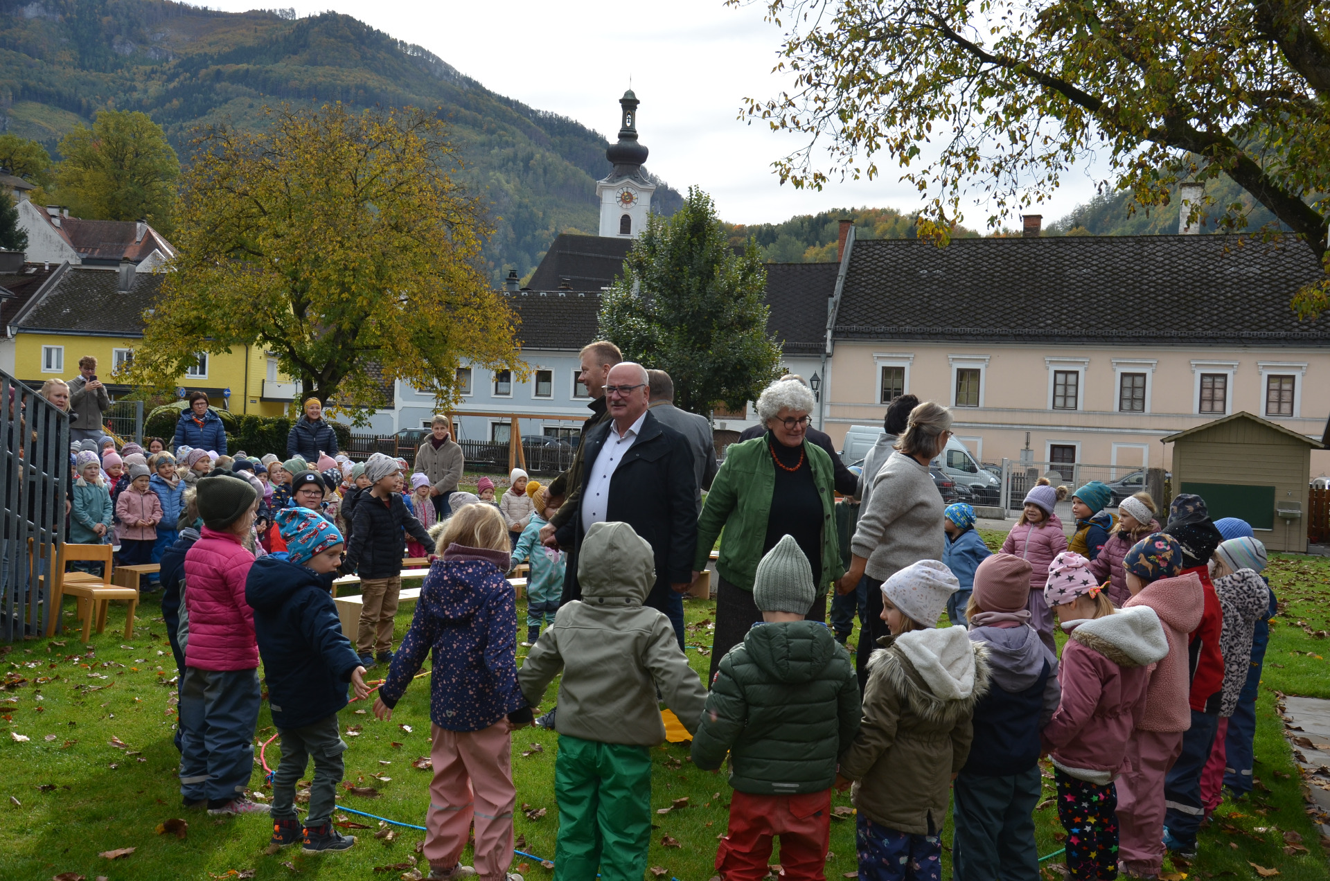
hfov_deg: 57.3
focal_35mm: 33
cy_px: 440
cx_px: 665
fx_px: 1217
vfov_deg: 39.8
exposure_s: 1/250
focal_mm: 22
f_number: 8
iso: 200
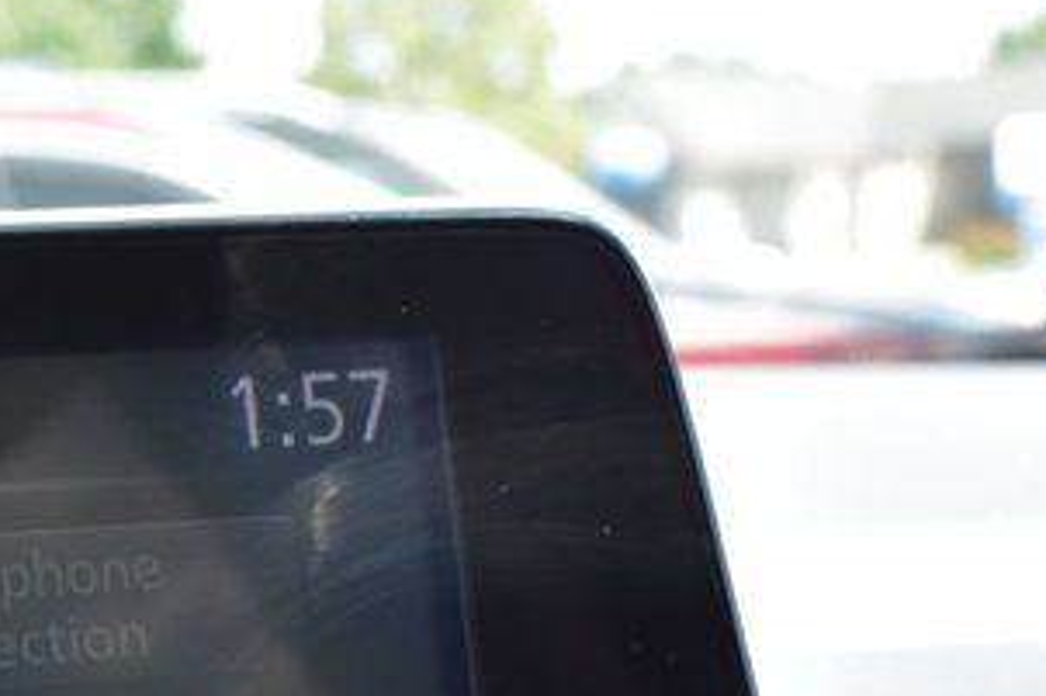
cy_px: 970
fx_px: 4289
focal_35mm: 148
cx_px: -402
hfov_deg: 13.3
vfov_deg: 9.1
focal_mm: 29
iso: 400
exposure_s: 1/125
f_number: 9
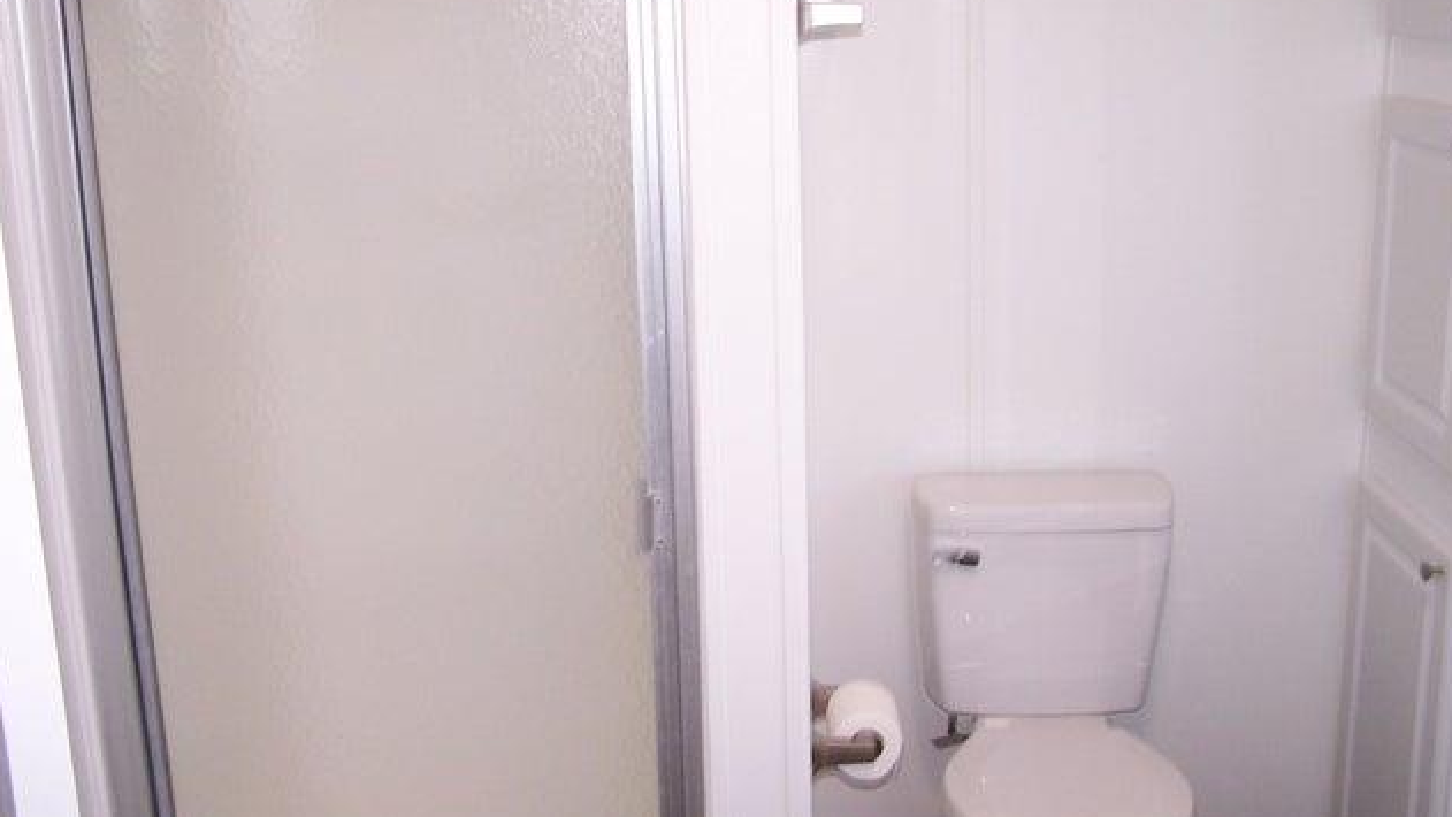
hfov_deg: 48.4
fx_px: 1617
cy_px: 371
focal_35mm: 42
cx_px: 729
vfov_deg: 28.3
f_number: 2.8
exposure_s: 1/60
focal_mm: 6.3
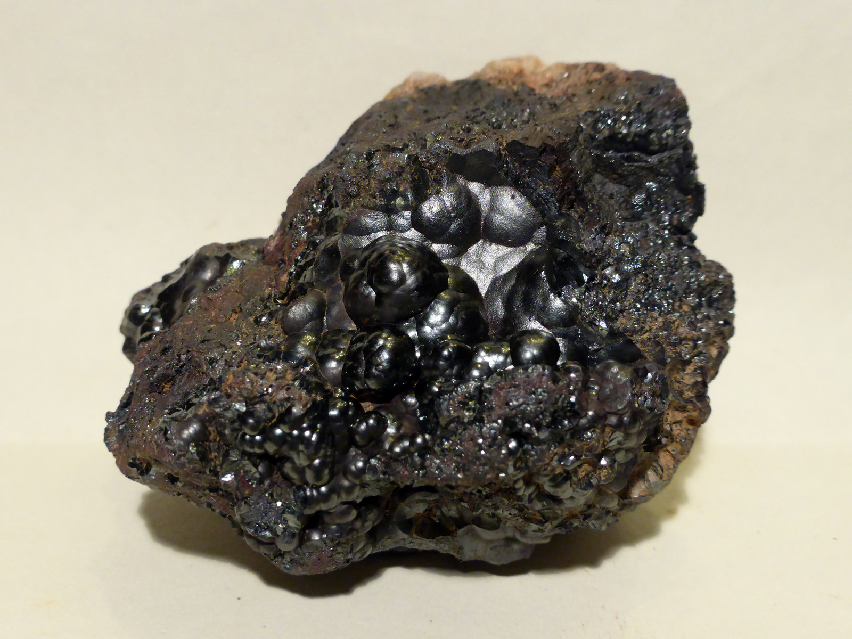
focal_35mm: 46
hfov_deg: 41.2
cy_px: 320
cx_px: 426
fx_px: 1132
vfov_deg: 31.5
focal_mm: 7.9
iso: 400
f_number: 4.1
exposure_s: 1/50
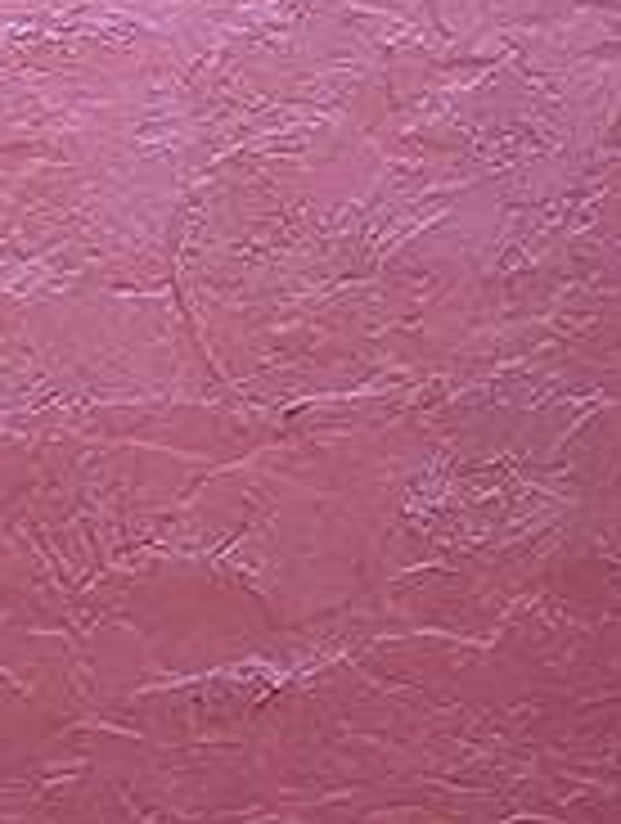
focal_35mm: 157
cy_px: 1207
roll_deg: +1.3
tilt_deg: +2.0
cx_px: -1260
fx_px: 3742
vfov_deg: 12.0
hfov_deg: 8.1
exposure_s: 1/121
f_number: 1.78
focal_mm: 6.76
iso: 200
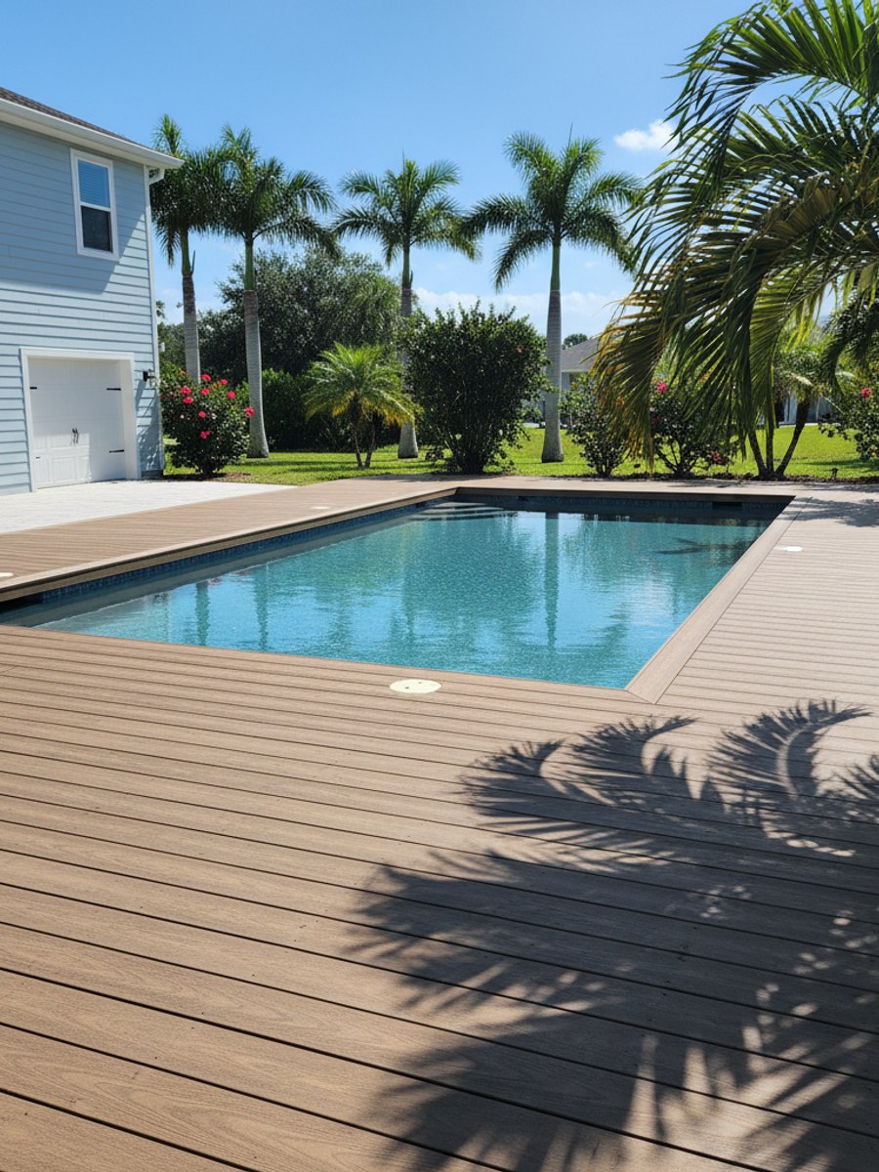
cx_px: 440
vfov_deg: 73.9
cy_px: 586
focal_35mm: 23
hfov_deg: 58.9
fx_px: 779
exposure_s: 1/1214
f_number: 1.8
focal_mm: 6.4
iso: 758
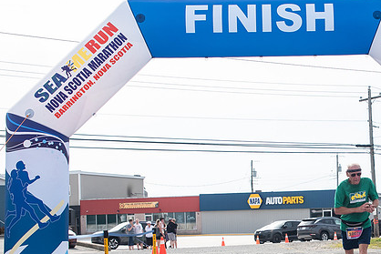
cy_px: 211
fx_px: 847
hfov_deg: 24.6
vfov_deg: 16.9
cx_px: 342
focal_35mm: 80
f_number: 4
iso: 800
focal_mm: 32
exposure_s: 1/3200
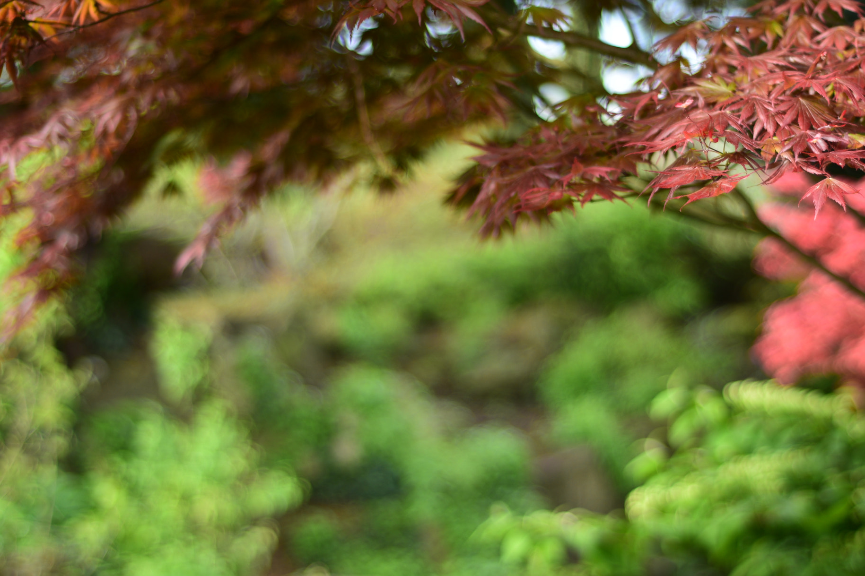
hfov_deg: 24.2
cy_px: 308
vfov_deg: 16.3
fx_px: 2018
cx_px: 462
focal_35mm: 84
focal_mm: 50
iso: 100
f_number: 1.8
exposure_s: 1/400
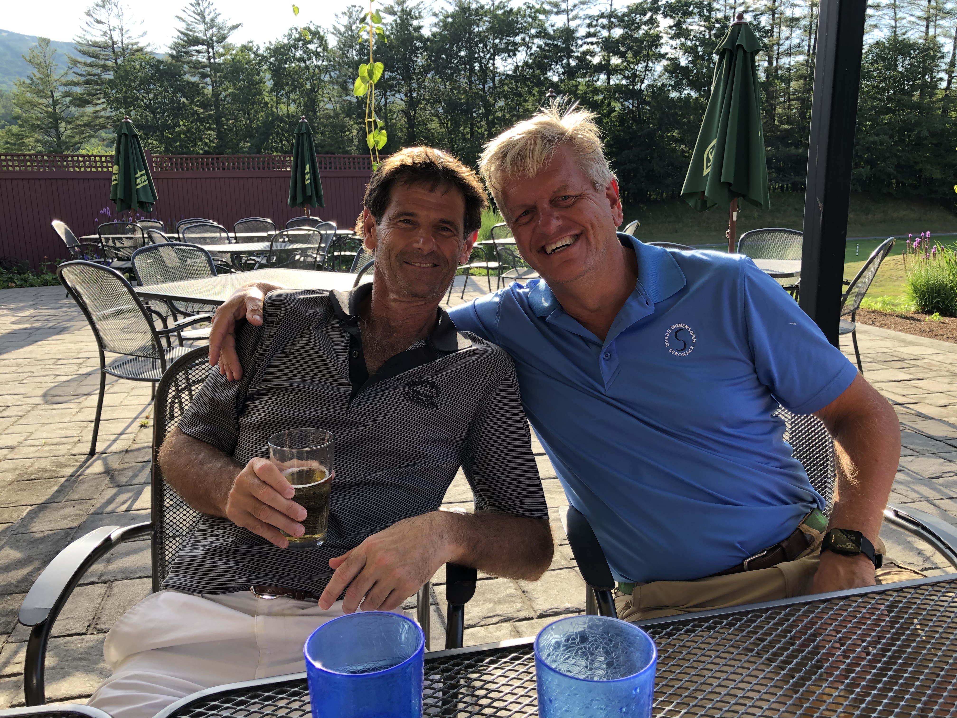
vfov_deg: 49.7
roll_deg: +1.4
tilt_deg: -12.4
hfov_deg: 63.4
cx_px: 478
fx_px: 774
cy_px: 359
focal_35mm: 28
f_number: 1.8
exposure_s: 1/196
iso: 20
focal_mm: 3.99
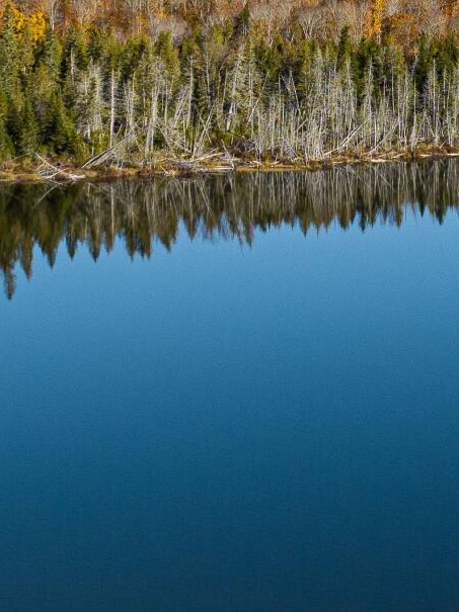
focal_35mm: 119
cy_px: 3
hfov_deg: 12.4
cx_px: 355
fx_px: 2106
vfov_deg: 16.2
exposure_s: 1/1600
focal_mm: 12.29
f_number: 2.8
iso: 140
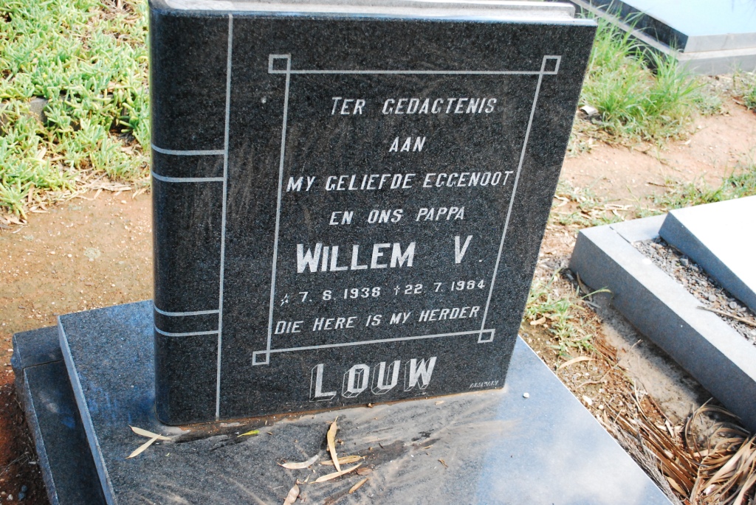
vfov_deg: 32.0
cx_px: 378
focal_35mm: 42
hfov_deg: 46.4
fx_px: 883
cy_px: 252
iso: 1600
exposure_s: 1/640
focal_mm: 28
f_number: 4.5
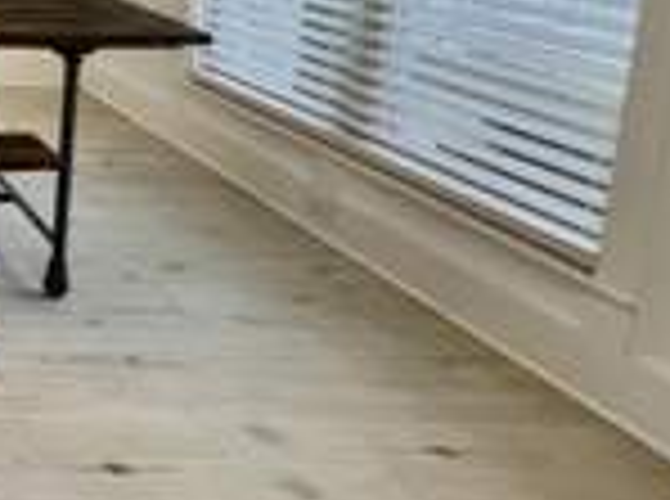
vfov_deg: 31.1
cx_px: -355
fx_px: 811
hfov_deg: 28.0
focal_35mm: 42
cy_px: -25
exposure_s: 1/120
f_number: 1.8
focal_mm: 1.57
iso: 160
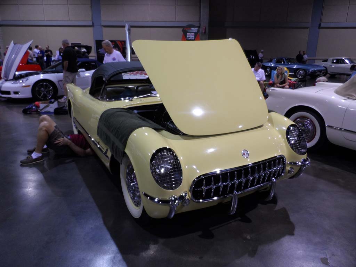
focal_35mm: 24
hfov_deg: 71.6
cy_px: 134
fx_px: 247
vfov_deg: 56.8
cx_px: 178
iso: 120
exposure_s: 1/30
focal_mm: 4
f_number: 3.2
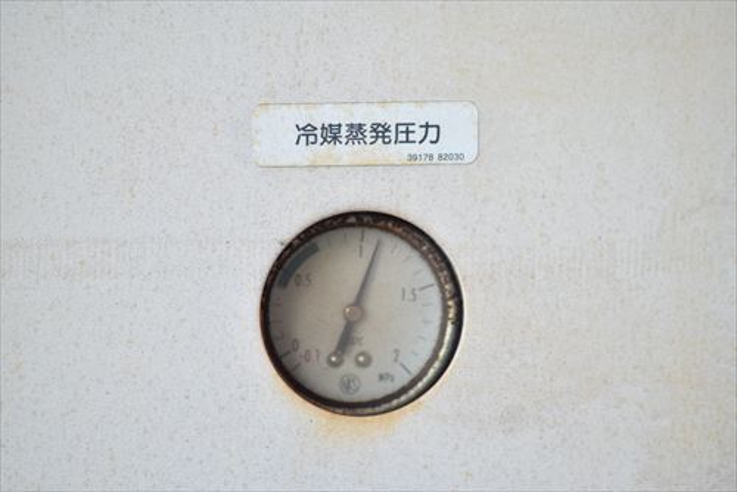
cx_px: 368
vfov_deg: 3.5
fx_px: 7988
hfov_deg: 5.3
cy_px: 246
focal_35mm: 390
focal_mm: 260
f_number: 6.3
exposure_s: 1/400
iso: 1250
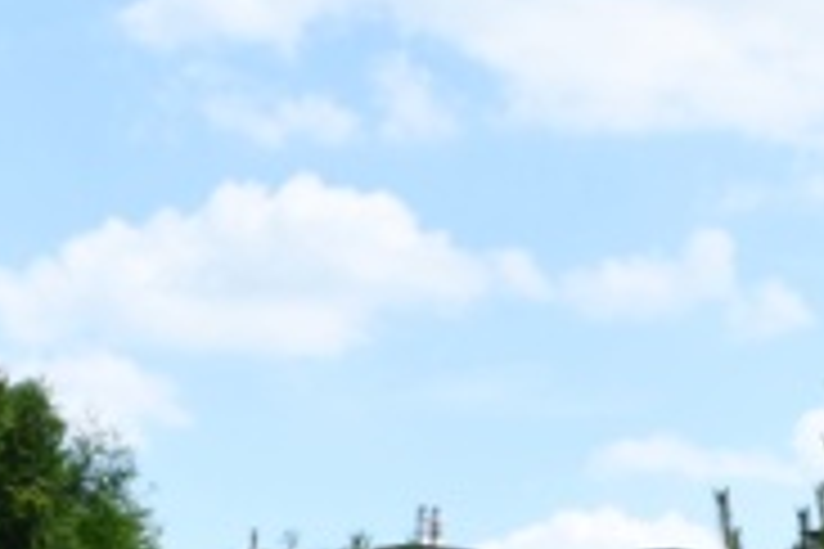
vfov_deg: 5.3
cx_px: 144
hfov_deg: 8.2
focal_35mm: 252
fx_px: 5768
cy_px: 1262
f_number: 9
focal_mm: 30
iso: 100
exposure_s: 1/320
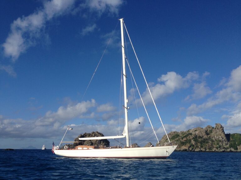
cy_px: 90
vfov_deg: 42.9
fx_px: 230
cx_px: 120
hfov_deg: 55.4
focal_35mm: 33
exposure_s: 1/2584
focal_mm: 4.12
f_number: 2.4
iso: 50
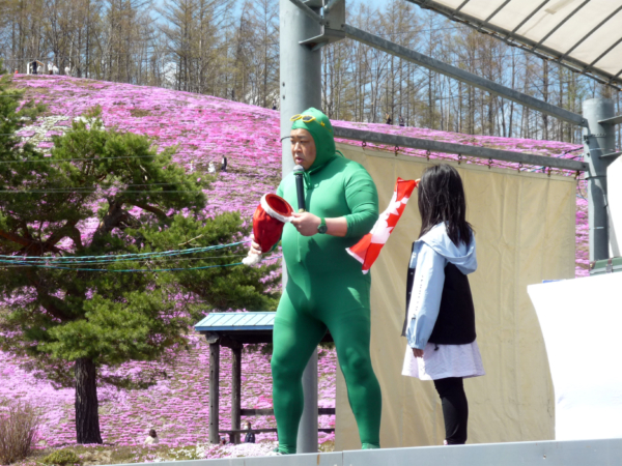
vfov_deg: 14.8
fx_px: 1797
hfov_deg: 19.6
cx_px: 311
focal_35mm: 100
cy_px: 233
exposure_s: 1/250
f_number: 5.1
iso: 100
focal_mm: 16.5
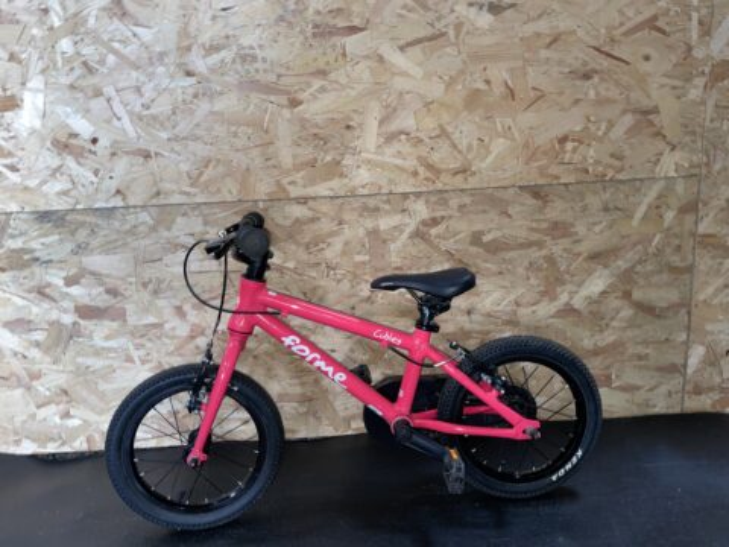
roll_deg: +3.6
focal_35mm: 26
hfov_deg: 67.3
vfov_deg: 53.1
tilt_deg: -13.2
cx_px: 364
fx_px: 548
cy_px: 274
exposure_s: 1/17
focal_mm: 4.2
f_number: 1.6
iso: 64
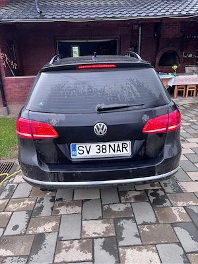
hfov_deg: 53.1
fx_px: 198
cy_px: 132
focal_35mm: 26
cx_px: 99
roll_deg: +1.2
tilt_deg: -19.4
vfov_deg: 67.3
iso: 50
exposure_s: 1/304
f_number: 1.6
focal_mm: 5.96
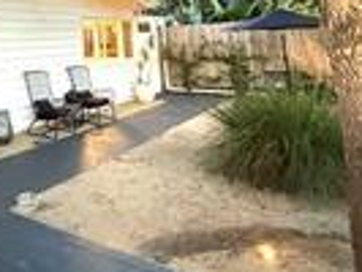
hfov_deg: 48.5
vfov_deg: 35.4
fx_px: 377
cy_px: -8
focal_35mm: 36
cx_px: 75
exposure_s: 1/60
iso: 1000
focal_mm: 2.22
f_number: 2.2
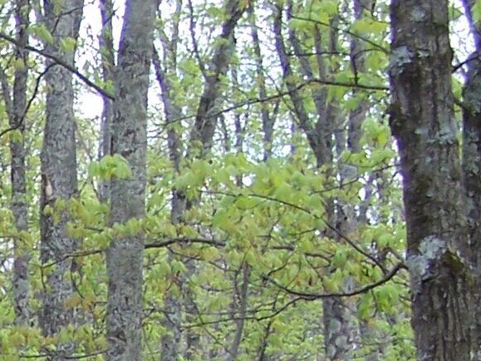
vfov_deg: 8.6
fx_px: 2348
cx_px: -340
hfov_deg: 11.0
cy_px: 540
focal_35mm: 169
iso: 100
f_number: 2.8
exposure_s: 1/250
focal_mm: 6.3
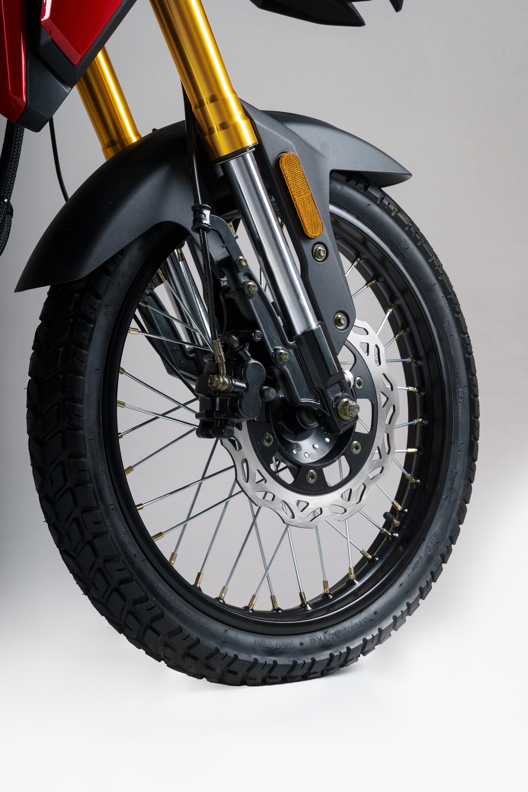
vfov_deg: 38.9
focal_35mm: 51
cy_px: 396
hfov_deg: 26.5
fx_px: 1122
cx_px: 264
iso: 200
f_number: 11
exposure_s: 1/160
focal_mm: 51
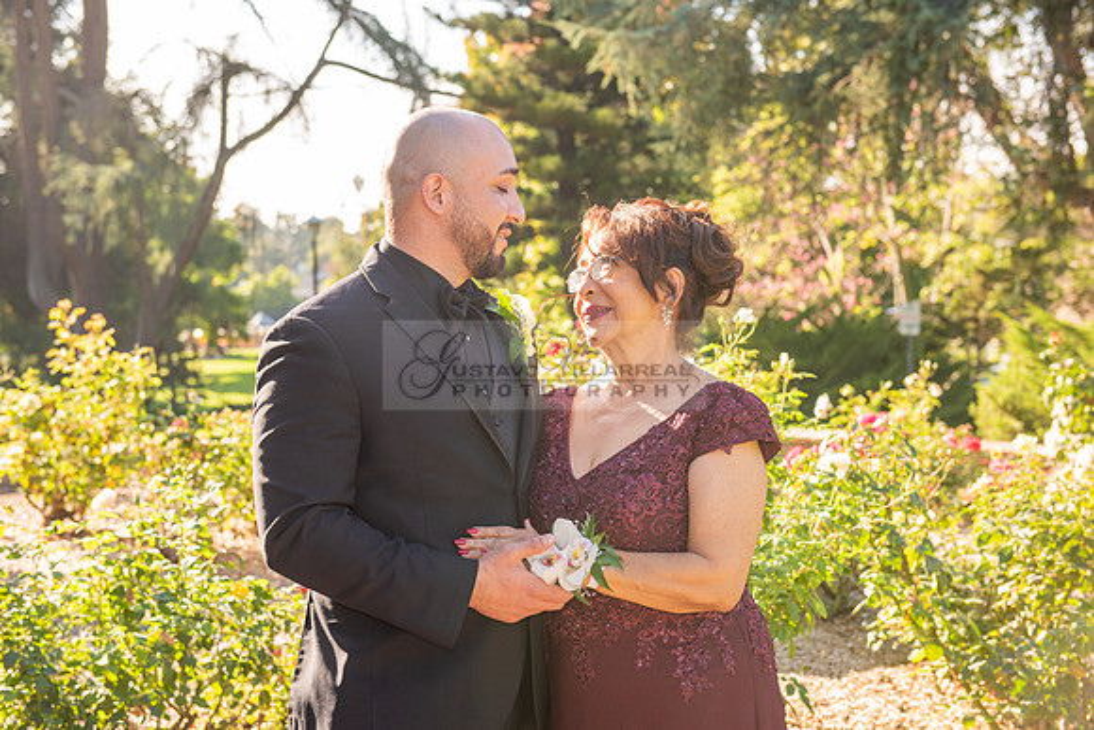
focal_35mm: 56
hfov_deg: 35.6
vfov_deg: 24.2
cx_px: 547
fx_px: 1702
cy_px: 365
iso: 200
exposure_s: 1/250
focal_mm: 56
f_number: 5.6
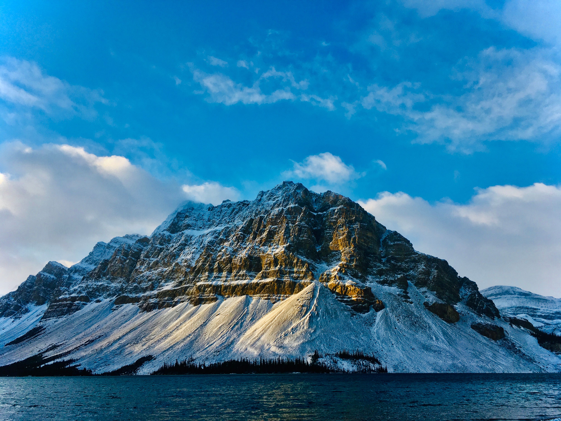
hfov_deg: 61.7
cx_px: 280
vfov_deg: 48.2
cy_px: 210
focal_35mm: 29
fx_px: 470
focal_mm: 4.15
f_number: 2.2
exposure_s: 1/251
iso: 25
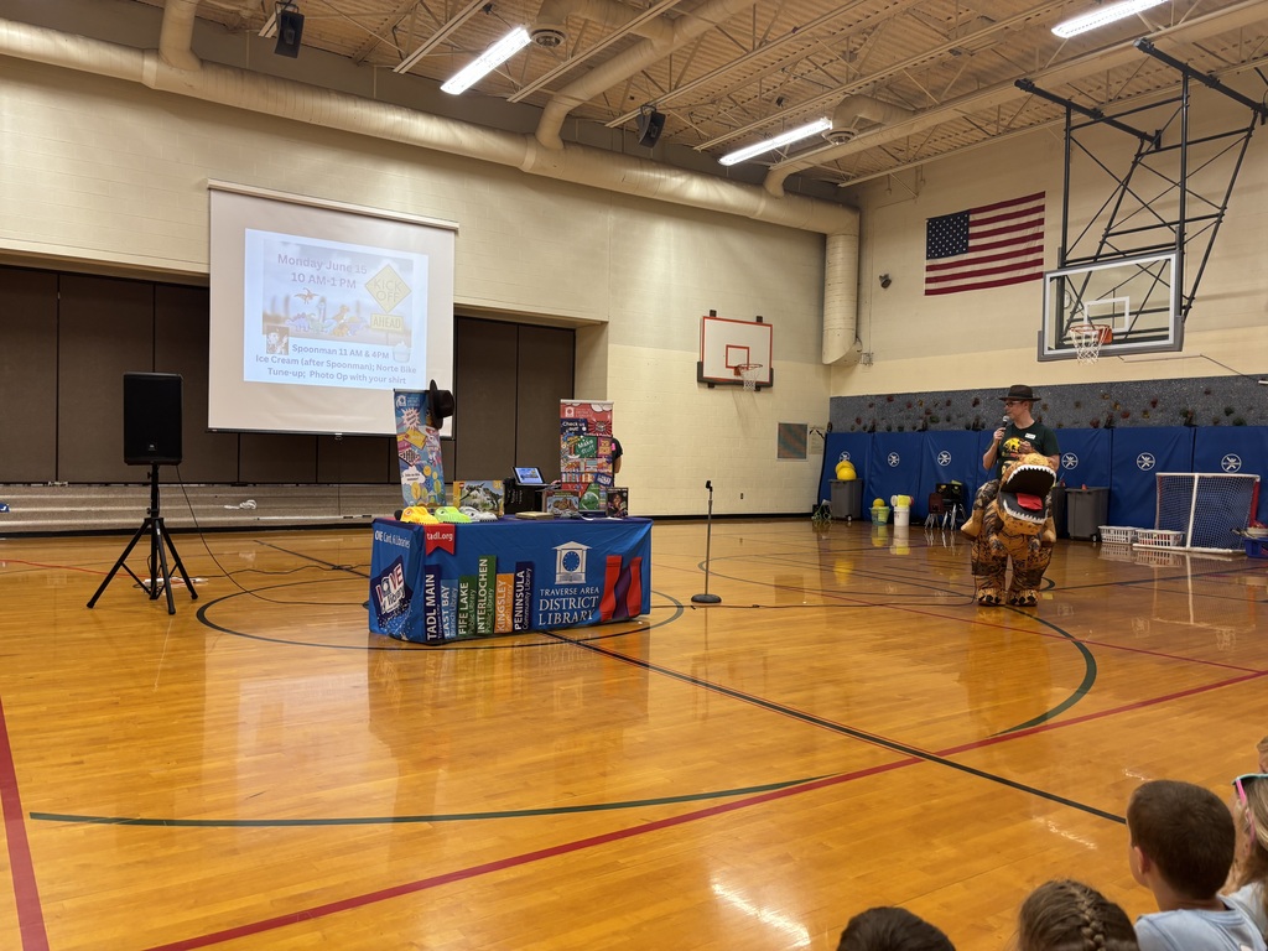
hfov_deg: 67.3
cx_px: 634
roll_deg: -0.8
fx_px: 952
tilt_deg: -1.0
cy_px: 476
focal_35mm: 26
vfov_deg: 53.1
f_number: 1.6
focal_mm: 5.96
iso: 80
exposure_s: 1/60
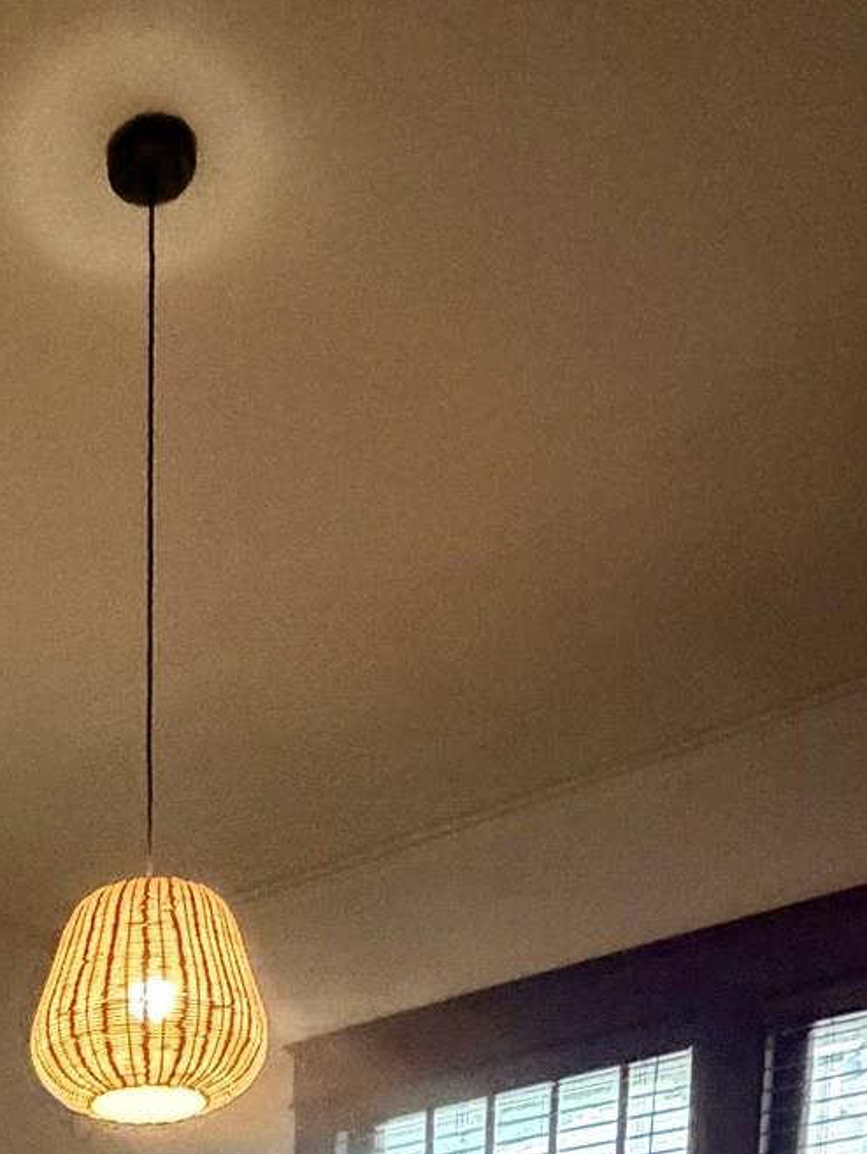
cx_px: 54
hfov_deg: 28.3
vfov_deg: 25.0
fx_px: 1635
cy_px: 1882
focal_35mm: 49
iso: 1250
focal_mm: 2.22
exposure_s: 1/40
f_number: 2.2
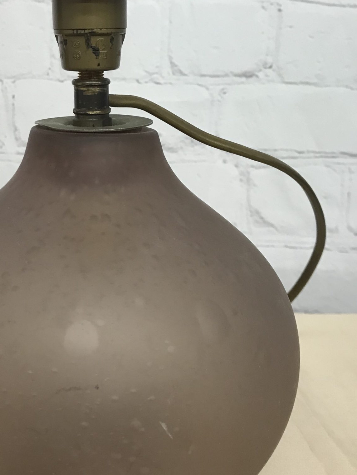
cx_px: 103
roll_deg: -2.6
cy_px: 236
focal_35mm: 47
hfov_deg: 30.5
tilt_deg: -13.2
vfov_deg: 40.4
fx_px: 646
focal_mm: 3.99
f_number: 1.8
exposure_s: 1/25
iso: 40
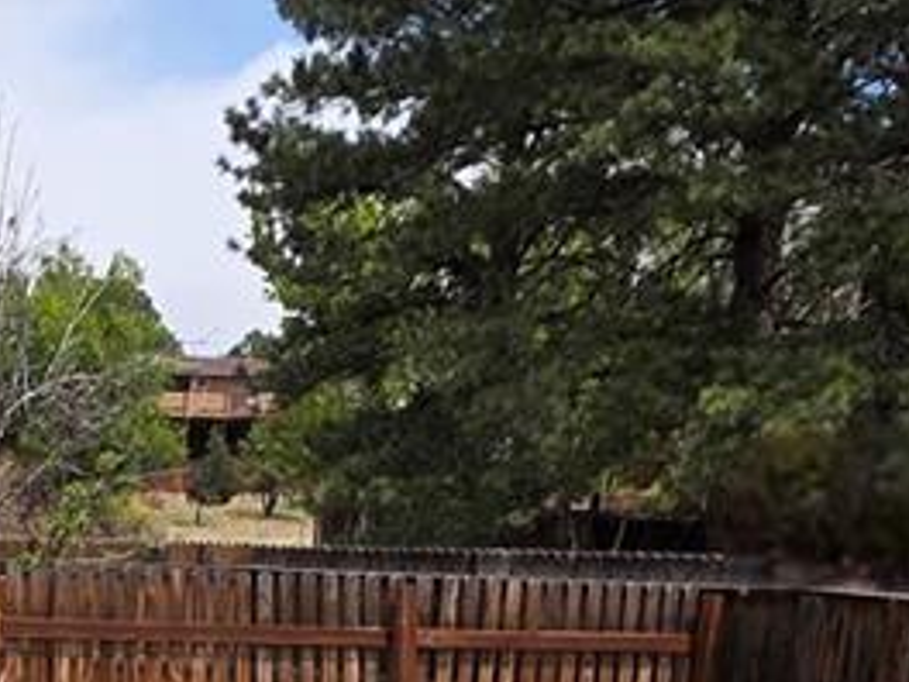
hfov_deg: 24.8
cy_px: 1195
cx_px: -176
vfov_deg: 17.3
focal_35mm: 71
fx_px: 1864
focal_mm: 2.2
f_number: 1.9
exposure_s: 1/2500
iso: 40
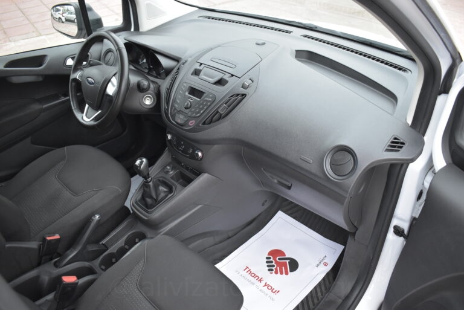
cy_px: 155
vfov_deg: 43.7
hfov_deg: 61.9
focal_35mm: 30
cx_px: 232
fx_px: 387
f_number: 3.5
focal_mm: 20
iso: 1600
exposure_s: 1/1250
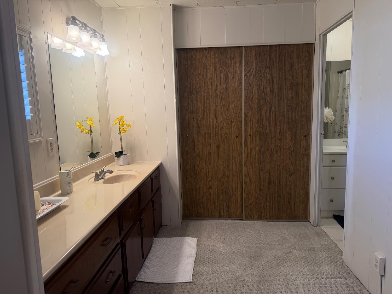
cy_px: 147
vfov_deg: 56.8
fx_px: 272
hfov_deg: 71.6
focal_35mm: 24
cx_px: 196
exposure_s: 1/170
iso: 125
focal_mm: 6.76
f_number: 1.78
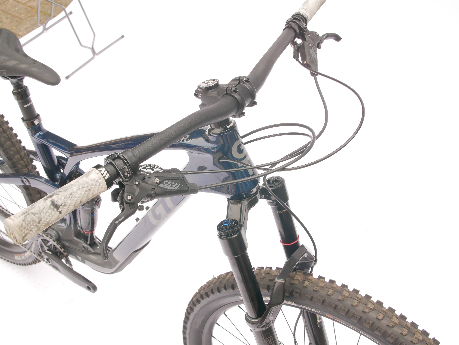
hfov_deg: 44.8
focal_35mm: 42
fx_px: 557
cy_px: 170
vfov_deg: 34.4
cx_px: 239
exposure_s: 1/100
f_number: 7.1
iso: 200
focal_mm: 19
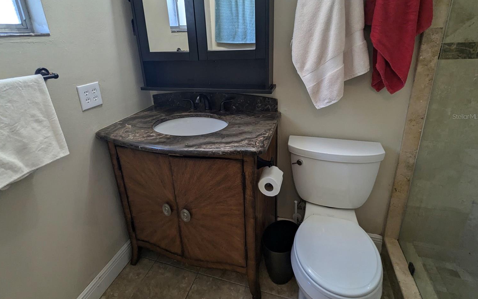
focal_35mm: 18
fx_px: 234
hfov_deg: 91.0
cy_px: 116
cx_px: 229
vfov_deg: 64.3
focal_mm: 2.35
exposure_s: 1/120
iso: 144
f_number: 2.2
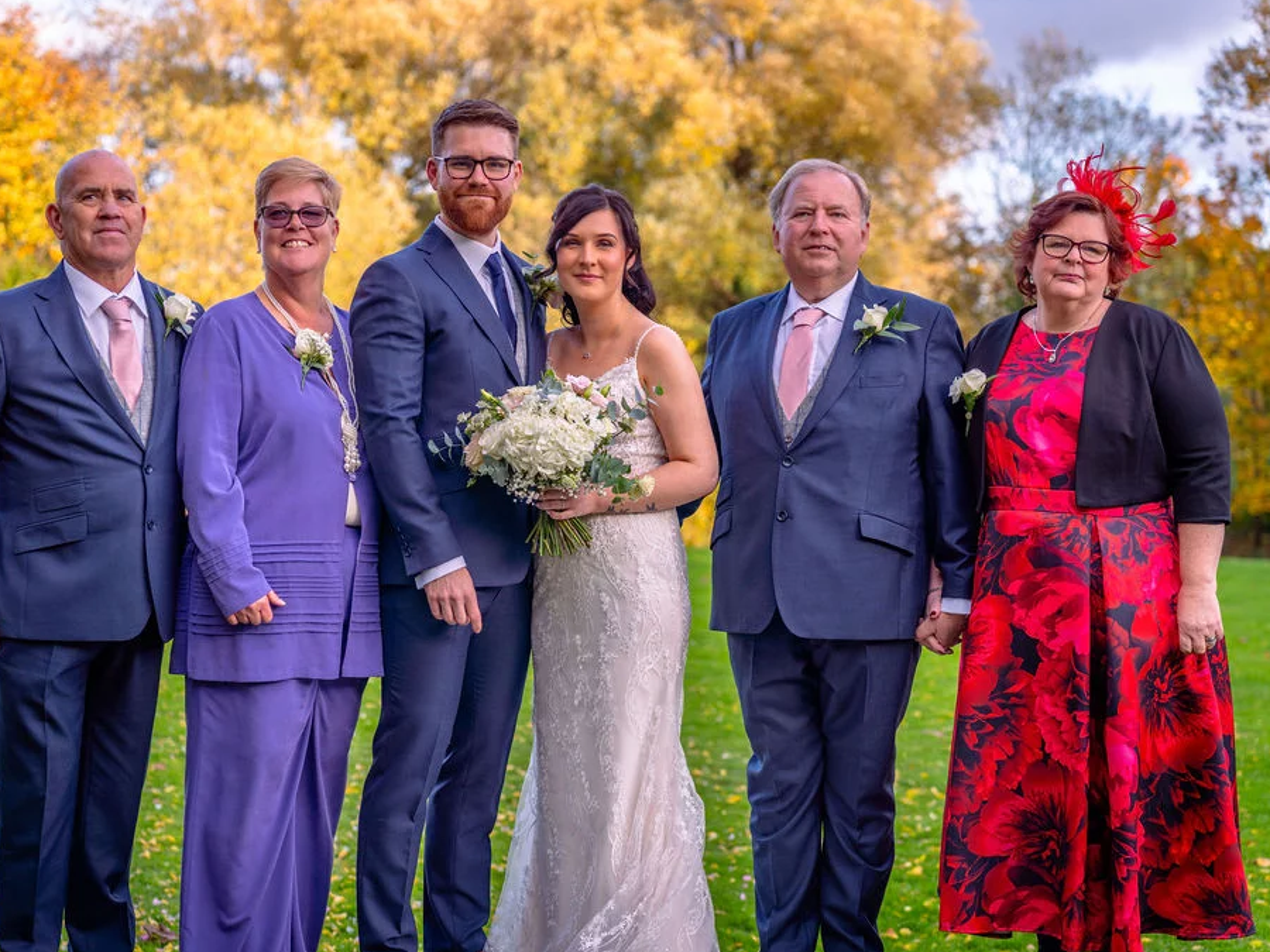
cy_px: 473
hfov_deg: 27.8
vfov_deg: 21.0
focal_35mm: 70
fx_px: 2568
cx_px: 559
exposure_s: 1/250
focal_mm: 64
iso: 100
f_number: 2.8
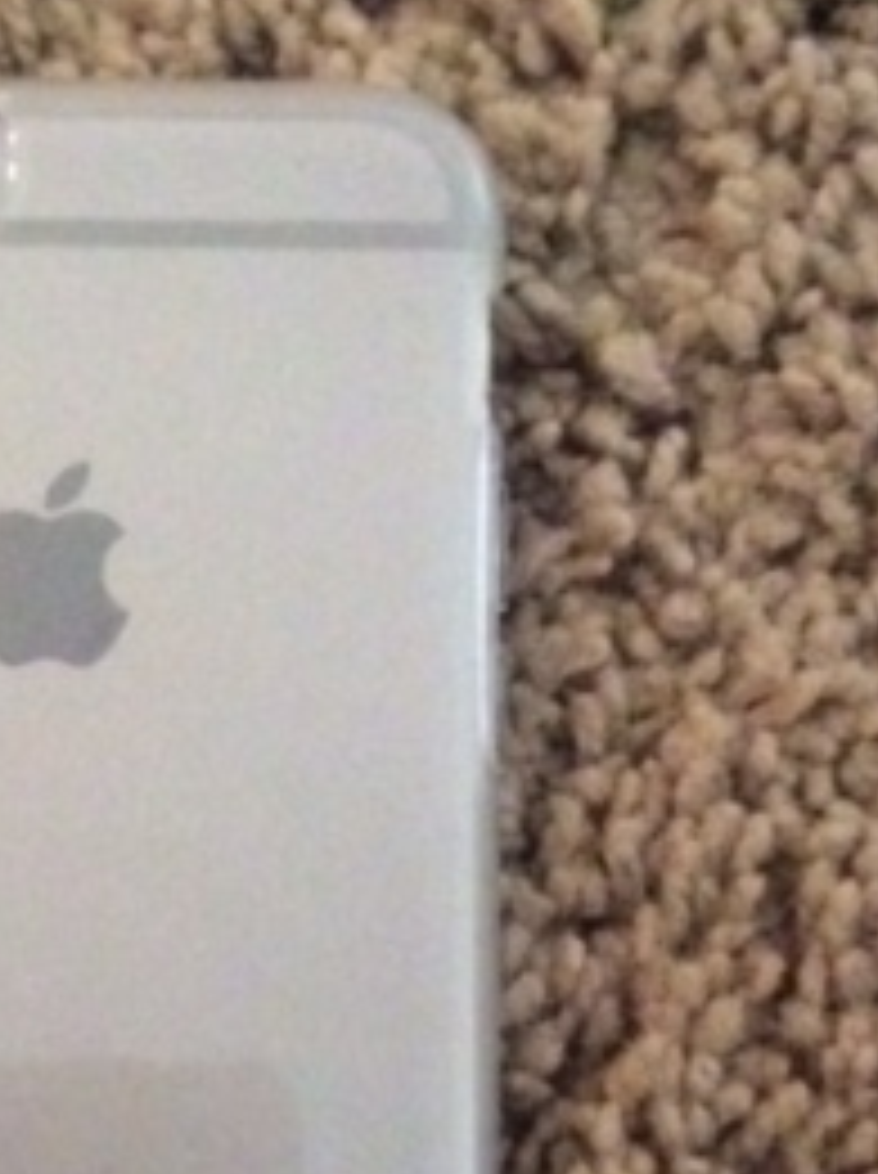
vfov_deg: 23.9
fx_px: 2746
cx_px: 167
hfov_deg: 18.0
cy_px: 868
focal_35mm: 81
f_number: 2.4
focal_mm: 3.3
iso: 640
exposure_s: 1/15
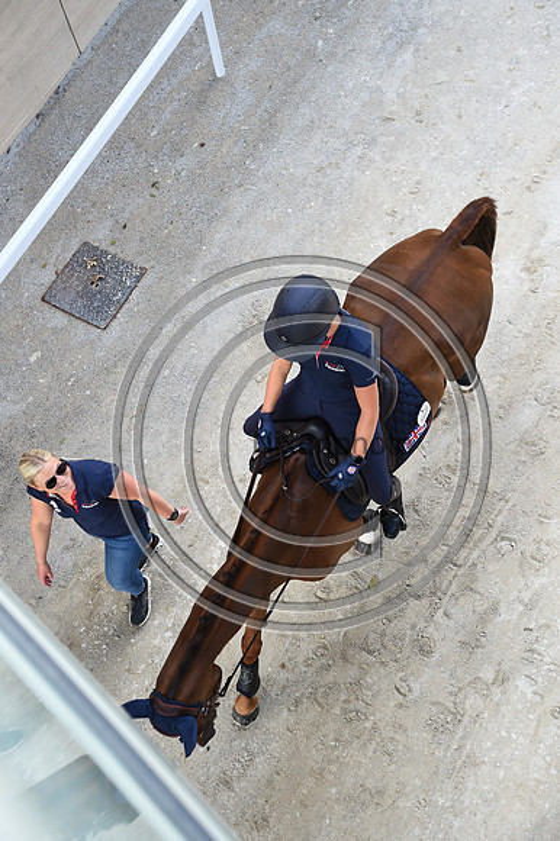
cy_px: 420
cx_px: 280
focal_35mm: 52
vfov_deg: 38.2
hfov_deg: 26.0
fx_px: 1215
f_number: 4.5
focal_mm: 52
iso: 1100
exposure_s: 1/800
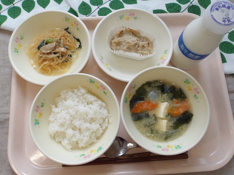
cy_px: 88
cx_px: 117
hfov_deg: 65.3
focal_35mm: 27
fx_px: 183
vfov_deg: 51.4
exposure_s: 1/60
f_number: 10.4
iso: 644
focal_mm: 4.9
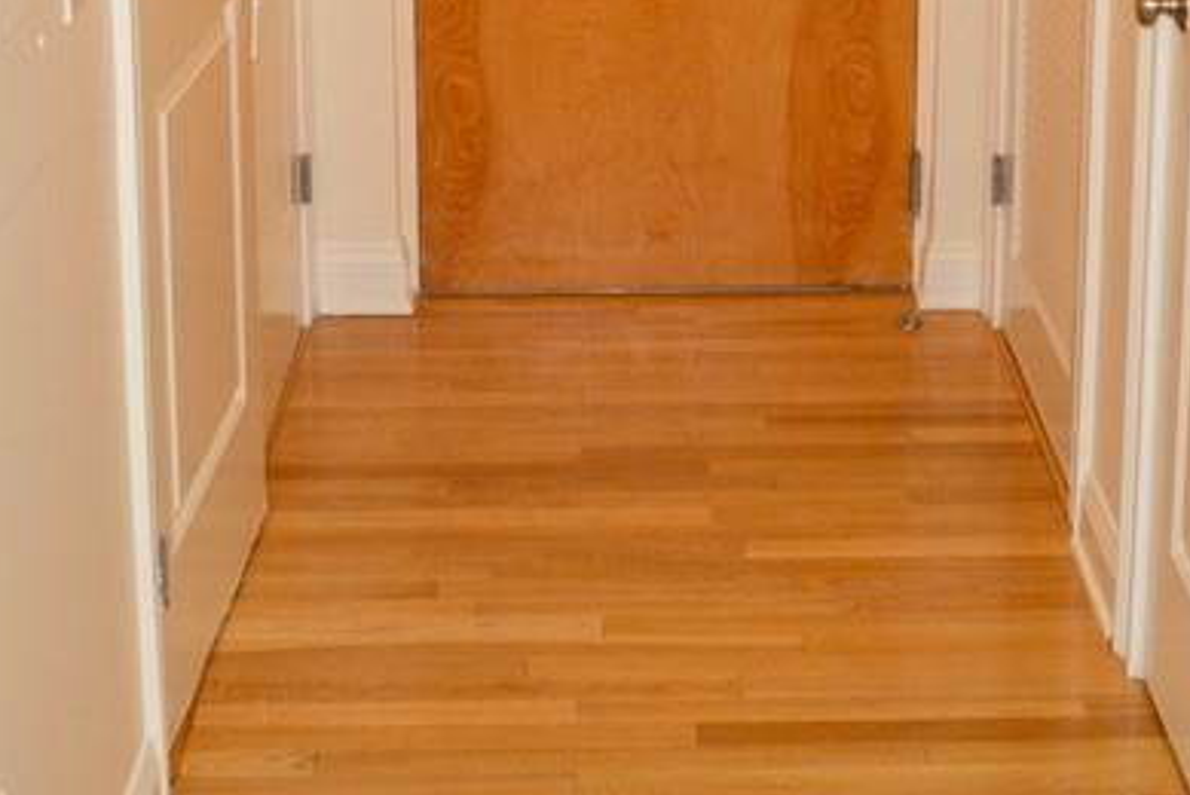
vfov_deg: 18.2
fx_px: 2349
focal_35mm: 71
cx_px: 704
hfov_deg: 28.4
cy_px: -164
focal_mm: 18
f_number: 5.6
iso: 200
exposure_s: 1/30
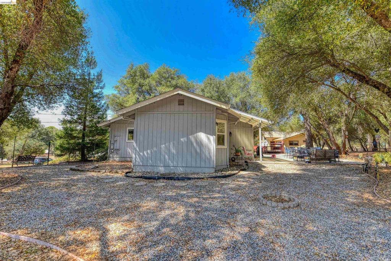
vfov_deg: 77.3
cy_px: 130
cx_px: 196
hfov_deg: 100.4
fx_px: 163
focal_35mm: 15
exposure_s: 1/125
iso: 110
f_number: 5.6
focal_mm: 15
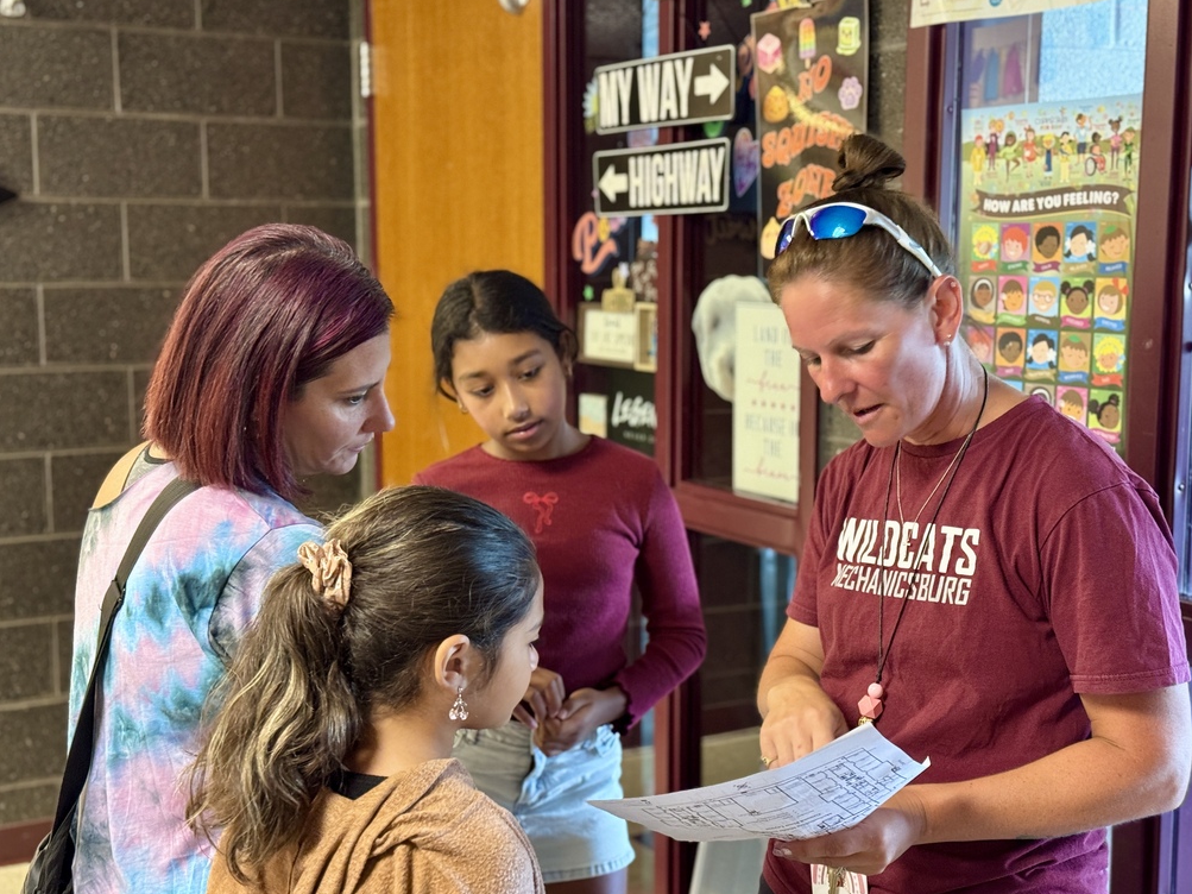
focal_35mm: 49
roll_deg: +0.0
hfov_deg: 38.9
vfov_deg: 29.7
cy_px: 453
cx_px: 601
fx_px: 1687
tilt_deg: -7.8
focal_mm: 6.76
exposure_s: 1/35
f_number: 1.78
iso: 500
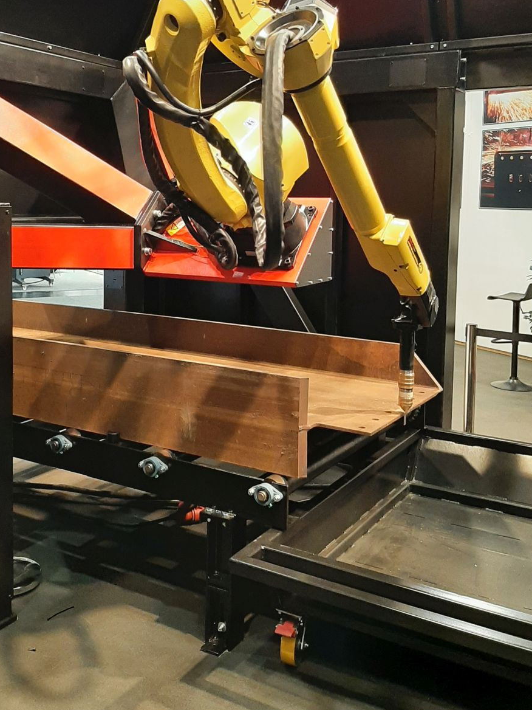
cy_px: 255
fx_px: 779
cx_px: 191
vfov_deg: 48.4
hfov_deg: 37.4
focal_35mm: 38
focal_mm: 3.93
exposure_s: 1/50
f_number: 1.7
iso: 160
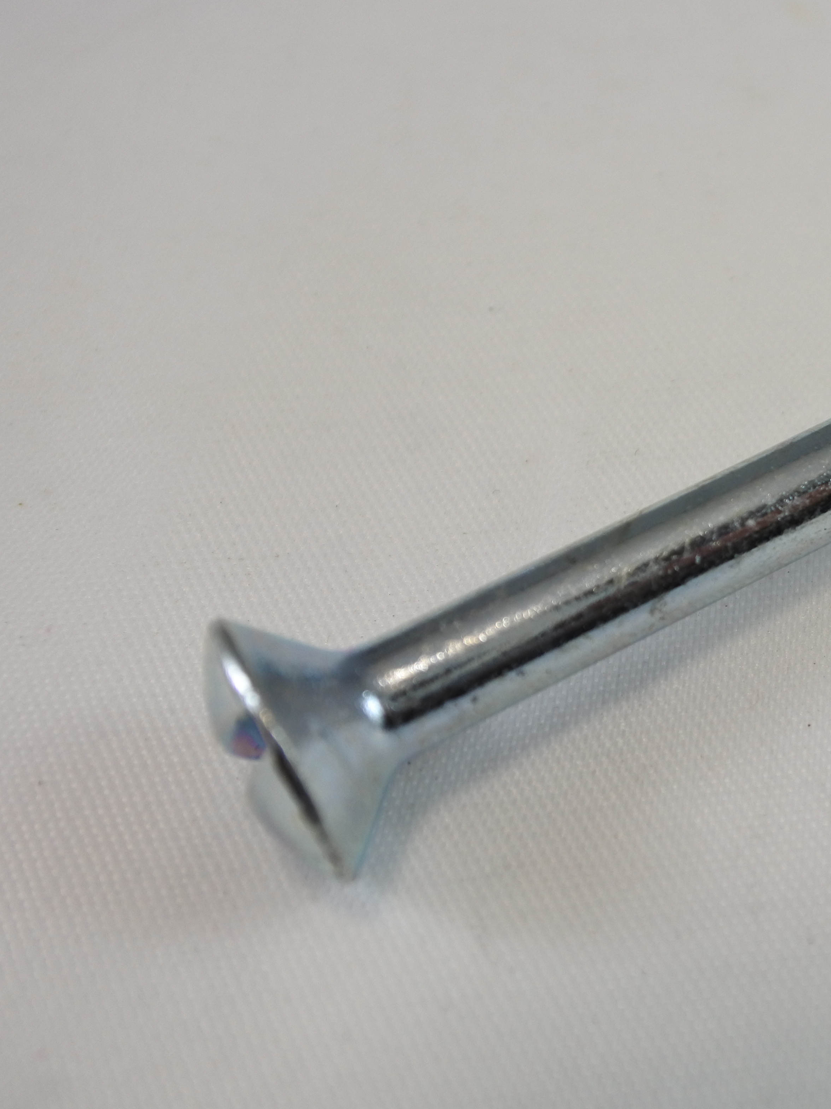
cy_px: 512
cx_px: 875
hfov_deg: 25.8
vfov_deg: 36.2
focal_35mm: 53
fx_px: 1697
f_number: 3.8
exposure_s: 1/250
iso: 250
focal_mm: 11.6
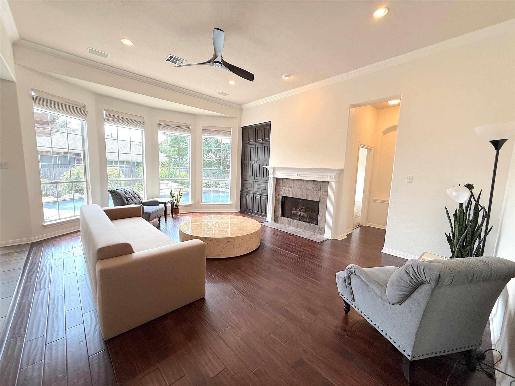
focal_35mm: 14
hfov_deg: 102.1
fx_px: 208
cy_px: 193
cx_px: 258
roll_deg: -1.8
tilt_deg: -6.4
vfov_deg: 85.7
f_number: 2.2
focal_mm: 2.22
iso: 100
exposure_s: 1/120
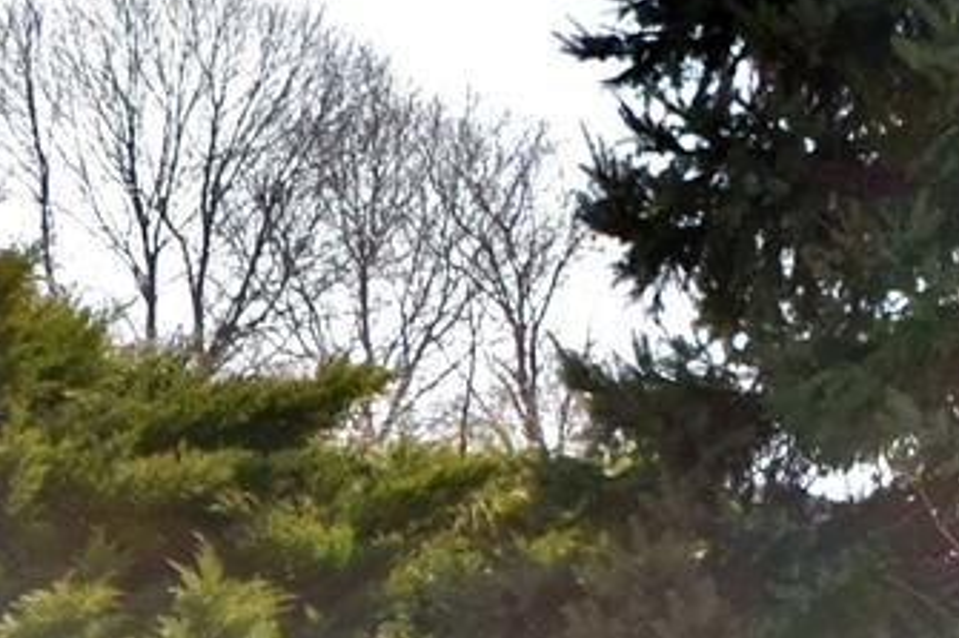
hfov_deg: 6.2
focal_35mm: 330
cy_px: 488
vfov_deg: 4.2
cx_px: 1509
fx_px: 8786
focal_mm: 36
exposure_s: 1/200
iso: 100
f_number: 8
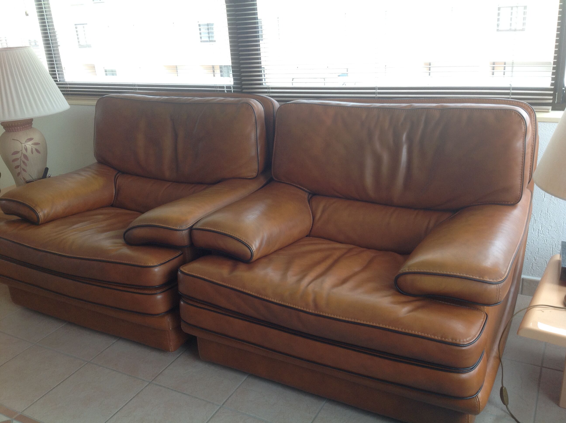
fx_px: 571
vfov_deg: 40.6
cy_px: 212
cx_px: 283
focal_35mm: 35
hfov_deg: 52.7
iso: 50
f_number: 2.4
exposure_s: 1/60
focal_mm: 4.28
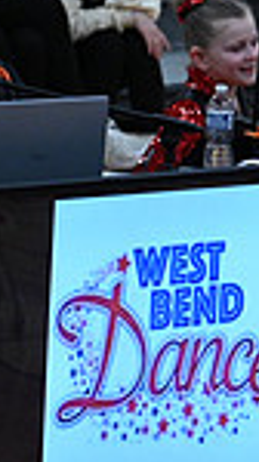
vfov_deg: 2.7
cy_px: 279
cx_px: 870
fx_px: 9935
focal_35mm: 811
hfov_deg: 1.5
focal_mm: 200
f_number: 4
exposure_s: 1/400
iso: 4000
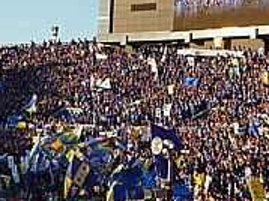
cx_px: 66
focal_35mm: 126
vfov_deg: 11.7
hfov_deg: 15.6
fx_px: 978
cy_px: 96
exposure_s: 1/500
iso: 100
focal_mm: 4.7
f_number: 4
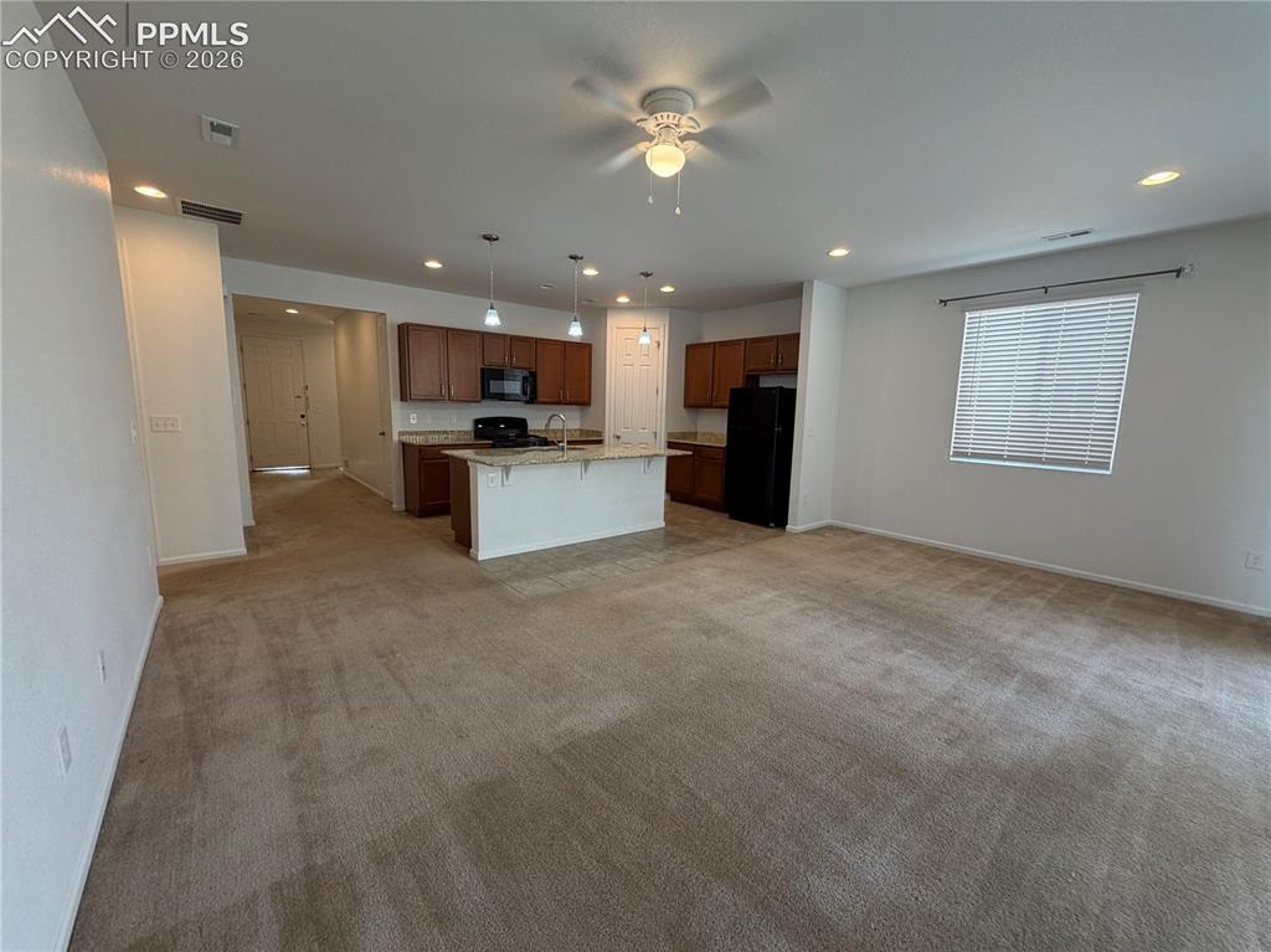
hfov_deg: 102.1
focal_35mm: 14
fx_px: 514
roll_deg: -1.1
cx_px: 636
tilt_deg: -6.5
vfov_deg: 85.6
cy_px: 476
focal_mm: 2.22
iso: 200
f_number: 2.2
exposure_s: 1/120
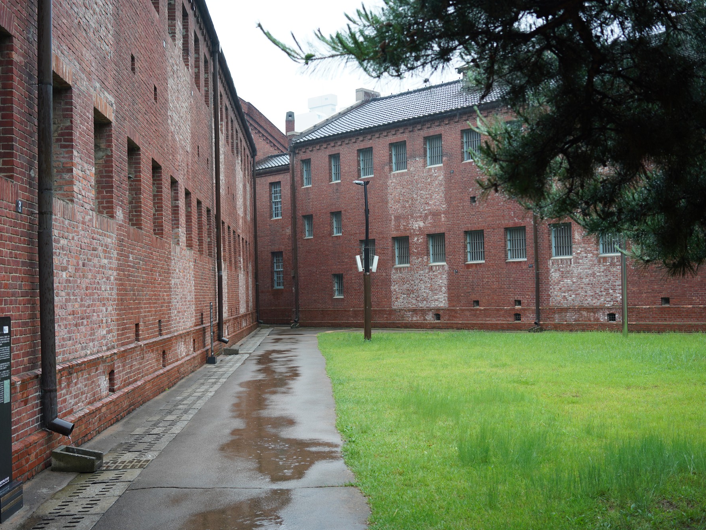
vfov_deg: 37.7
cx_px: 357
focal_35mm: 38
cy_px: 266
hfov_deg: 49.0
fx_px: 775
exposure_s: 1/80
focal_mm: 35
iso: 200
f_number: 3.5
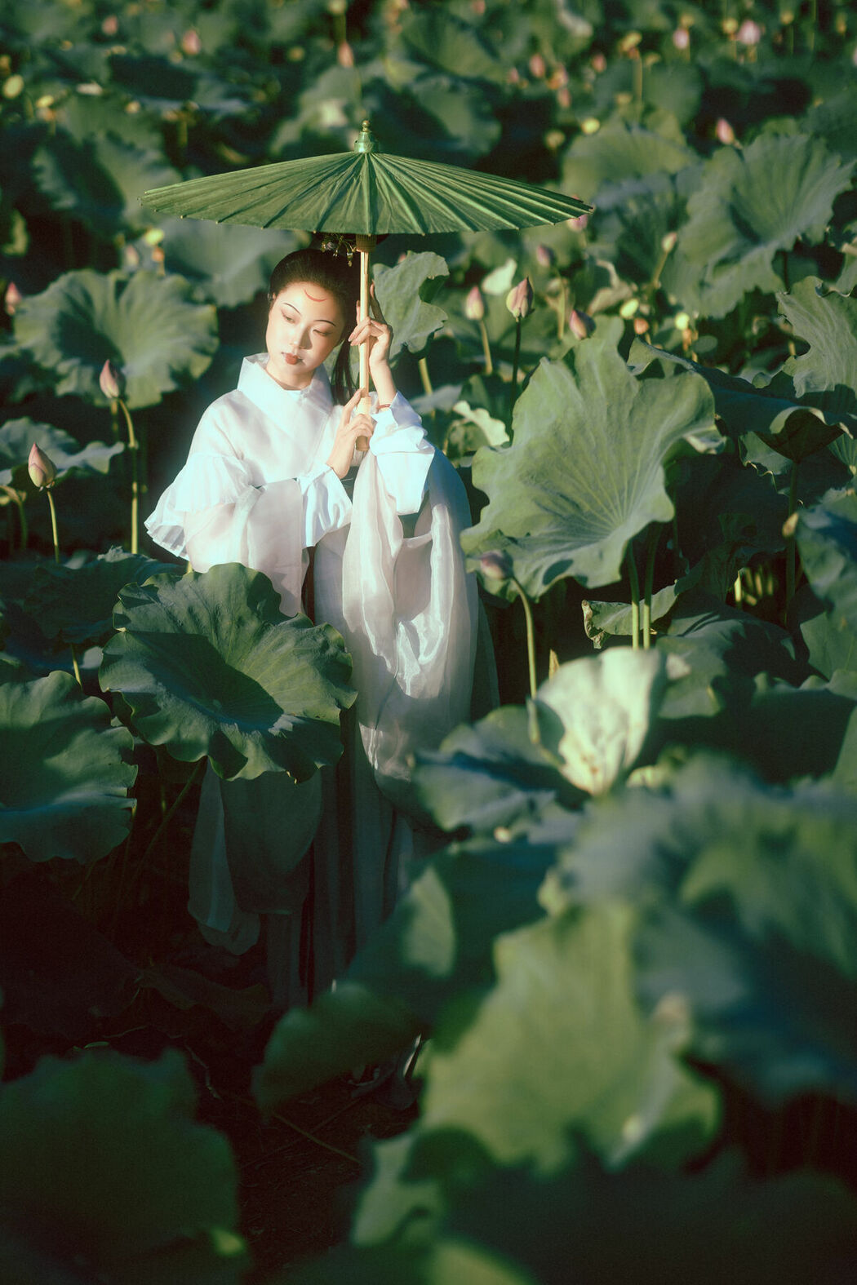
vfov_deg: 23.9
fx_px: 3035
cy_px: 642
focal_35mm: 85
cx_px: 428
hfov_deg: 16.1
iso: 100
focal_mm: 85
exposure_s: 1/5000
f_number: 1.8
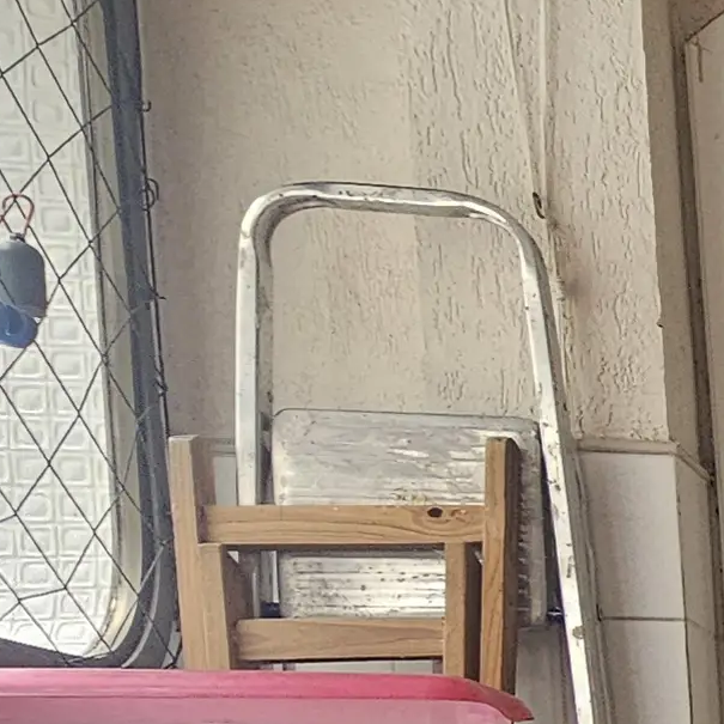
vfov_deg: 20.8
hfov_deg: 13.6
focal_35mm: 76
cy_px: 937
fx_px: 1798
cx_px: 1878
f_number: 2.2
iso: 64
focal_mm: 2.2
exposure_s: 1/60
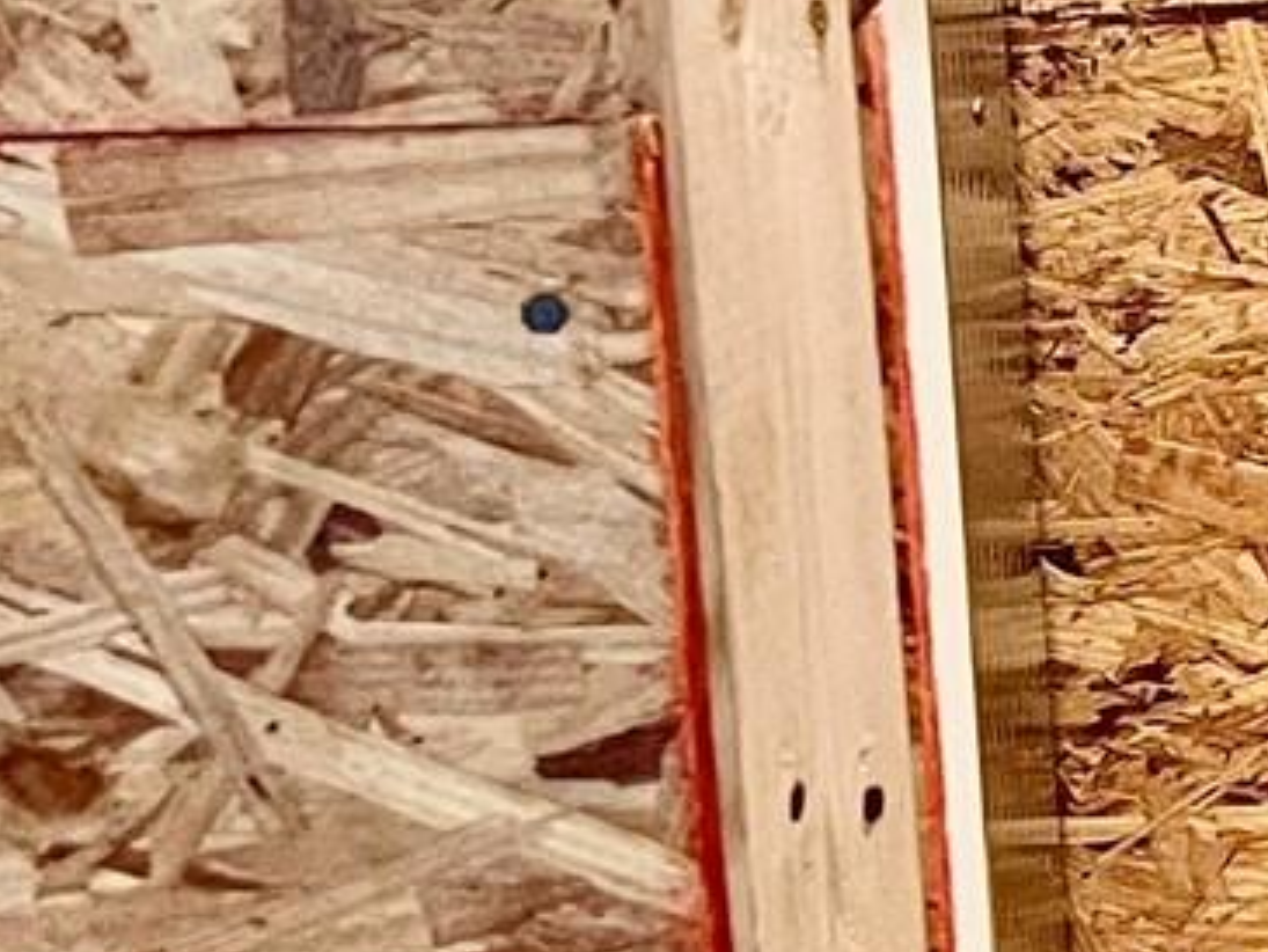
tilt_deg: -10.2
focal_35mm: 146
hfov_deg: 11.4
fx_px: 5350
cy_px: -59
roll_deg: +1.4
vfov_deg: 10.1
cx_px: 2967
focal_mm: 5.7
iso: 200
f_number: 1.5
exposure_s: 1/60
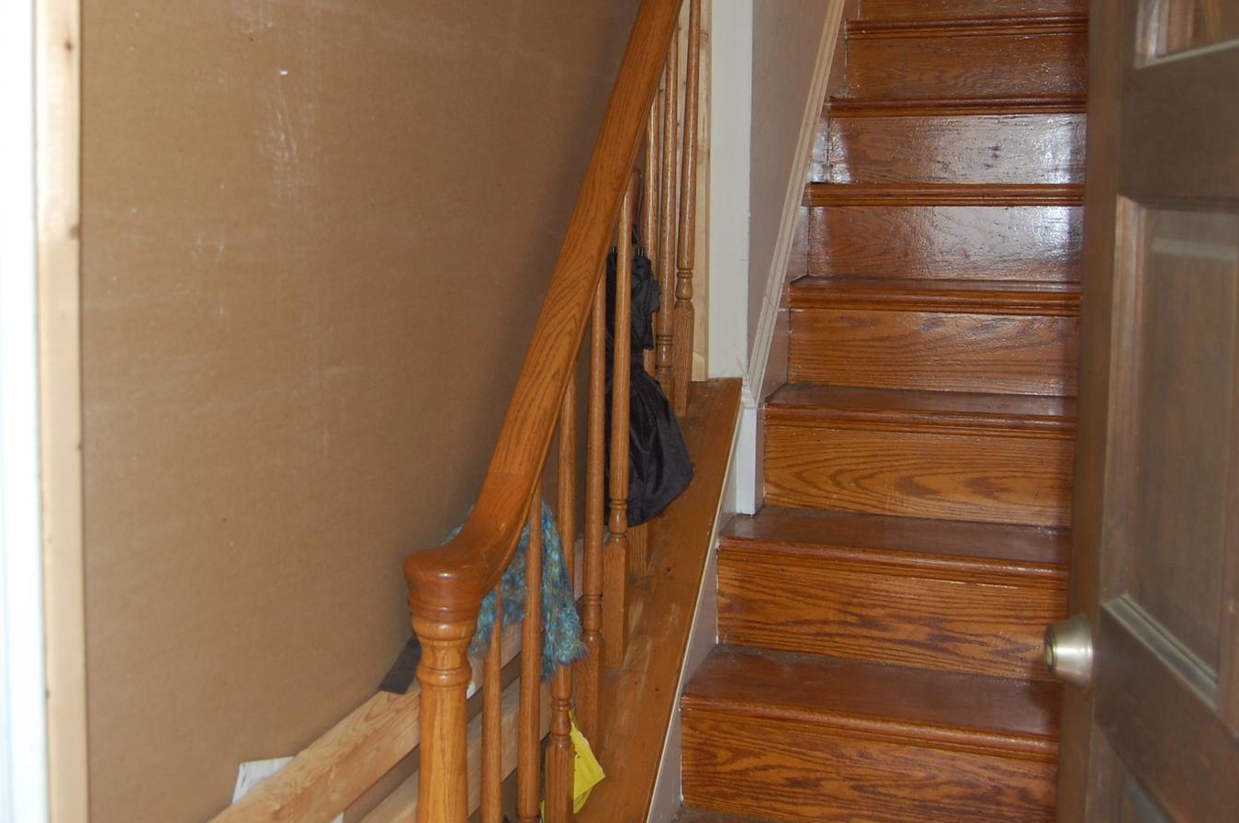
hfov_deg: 46.8
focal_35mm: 41
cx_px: 427
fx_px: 1409
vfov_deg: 32.3
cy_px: 289
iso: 400
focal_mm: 18
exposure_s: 1/60
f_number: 3.5
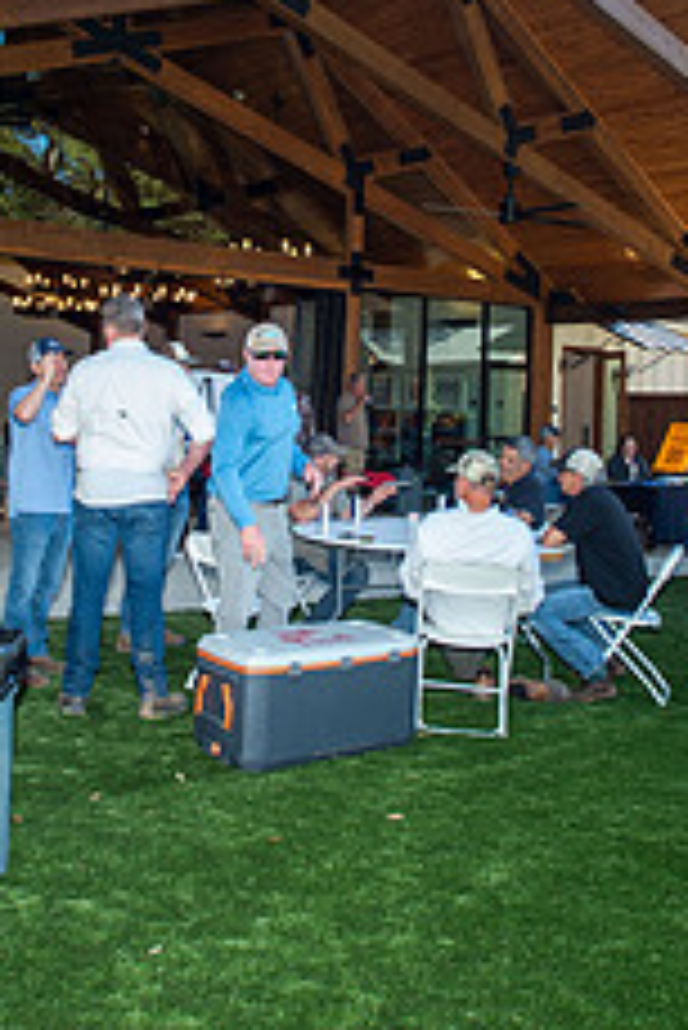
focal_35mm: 43
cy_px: 337
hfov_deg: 31.2
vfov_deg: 44.7
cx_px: 283
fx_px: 1231
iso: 250
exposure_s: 1/200
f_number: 4
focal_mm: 17
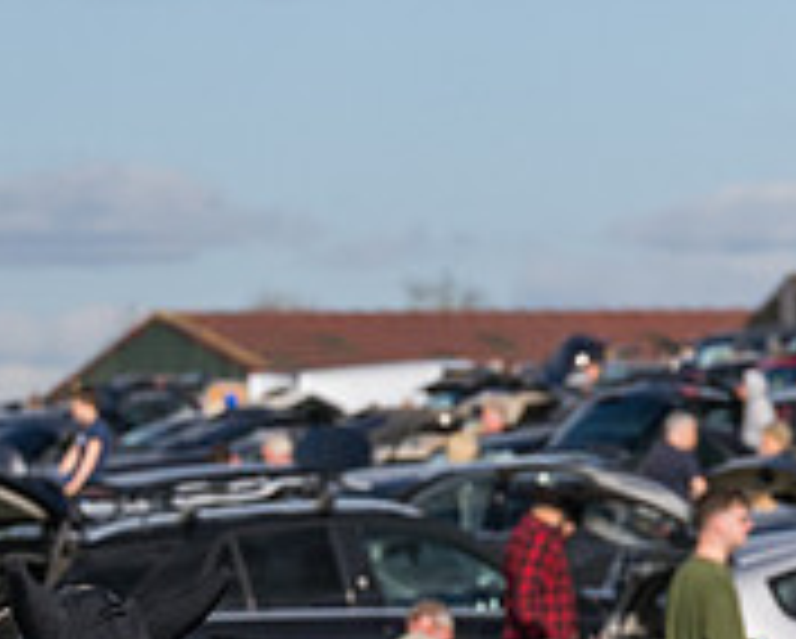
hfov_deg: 3.4
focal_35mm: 566
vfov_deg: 2.7
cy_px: 771
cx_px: -77
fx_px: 13349
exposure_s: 1/3200
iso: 400
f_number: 5
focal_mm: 97
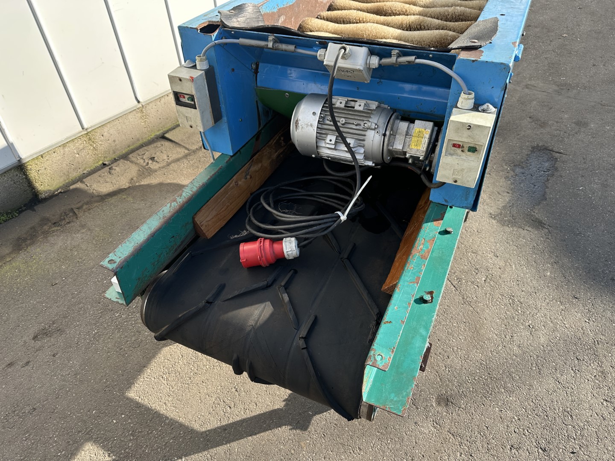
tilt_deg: -42.1
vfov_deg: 56.8
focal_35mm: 24
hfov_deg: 71.6
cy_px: 230
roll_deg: +3.5
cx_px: 308
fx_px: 426
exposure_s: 1/971
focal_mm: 6.86
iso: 80
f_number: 1.78
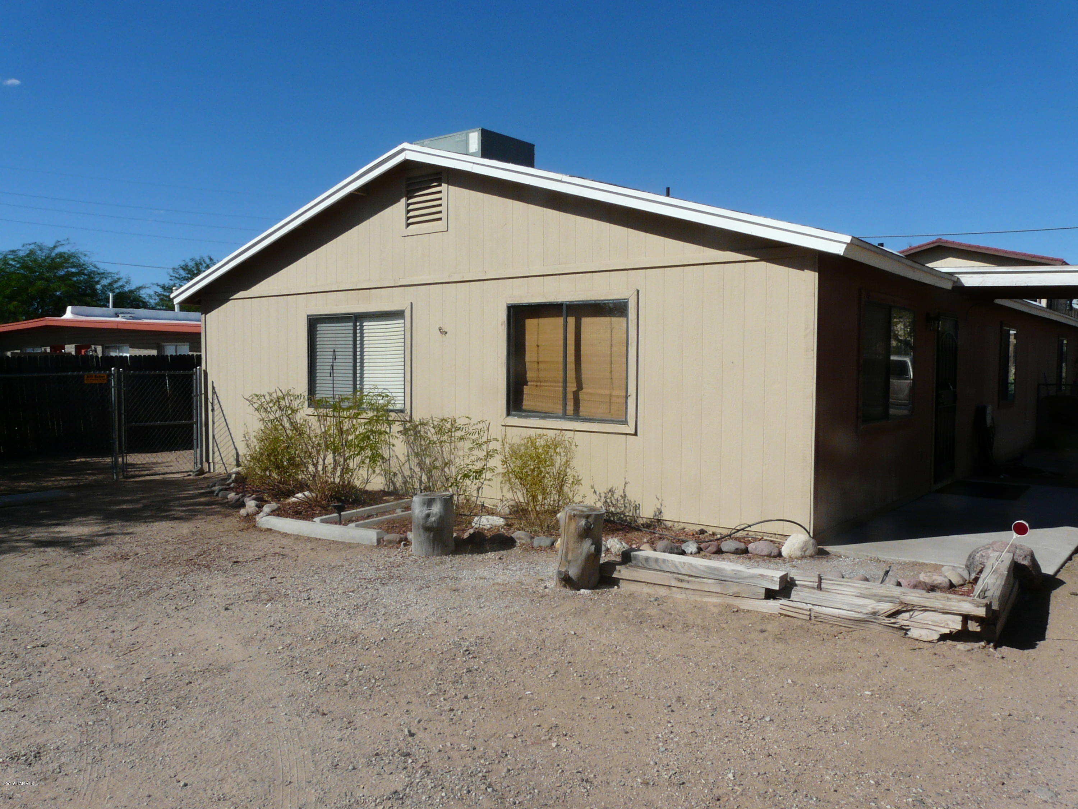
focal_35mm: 28
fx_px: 872
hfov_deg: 63.4
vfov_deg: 49.7
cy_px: 404
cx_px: 539
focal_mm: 4.6
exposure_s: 1/400
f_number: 8
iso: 100
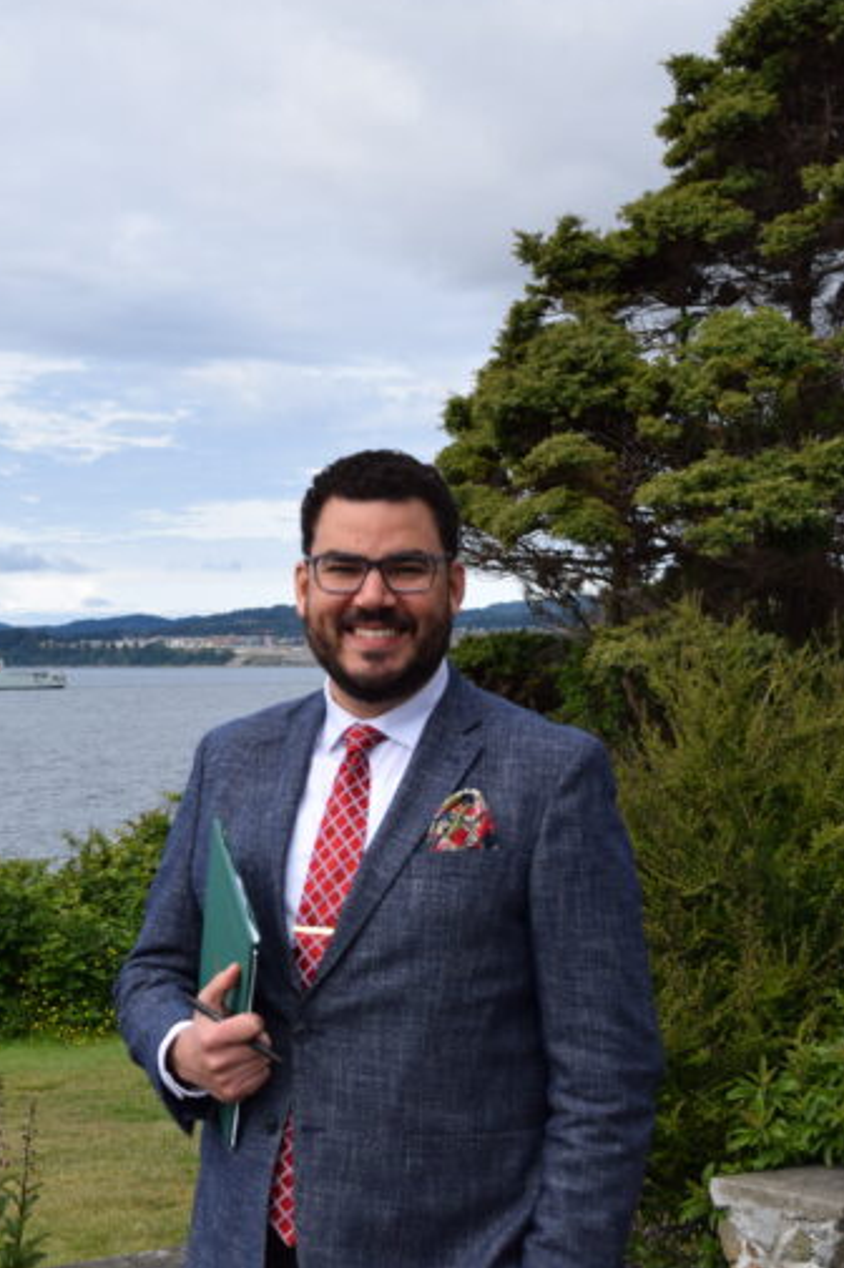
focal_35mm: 71
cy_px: 628
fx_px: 2492
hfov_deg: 19.0
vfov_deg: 28.6
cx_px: 121
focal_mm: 31
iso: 400
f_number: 7.1
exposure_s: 1/1600
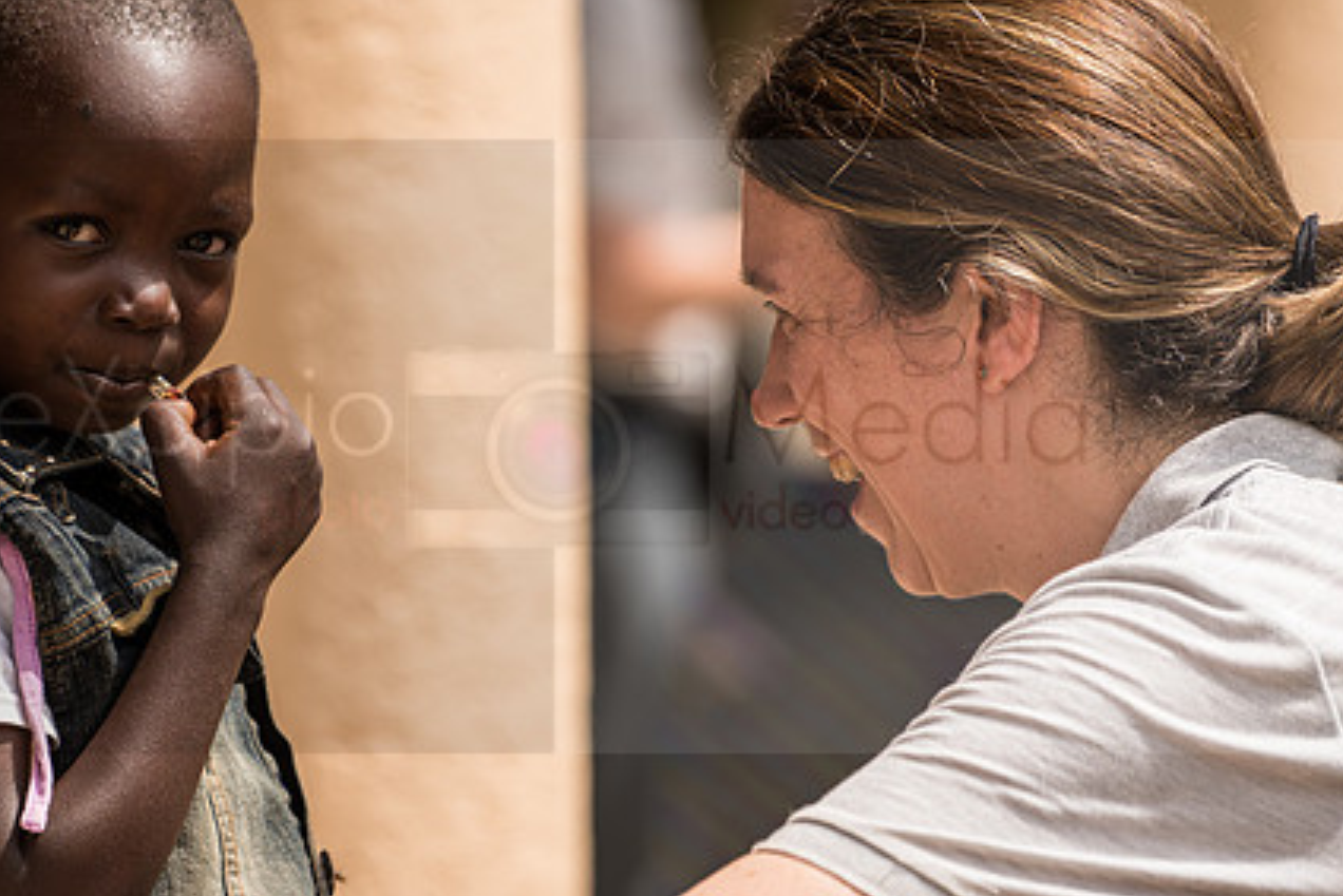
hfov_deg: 6.9
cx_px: 484
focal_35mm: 297
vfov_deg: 4.6
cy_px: 449
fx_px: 11083
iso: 100
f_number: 4
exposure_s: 1/640
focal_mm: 200
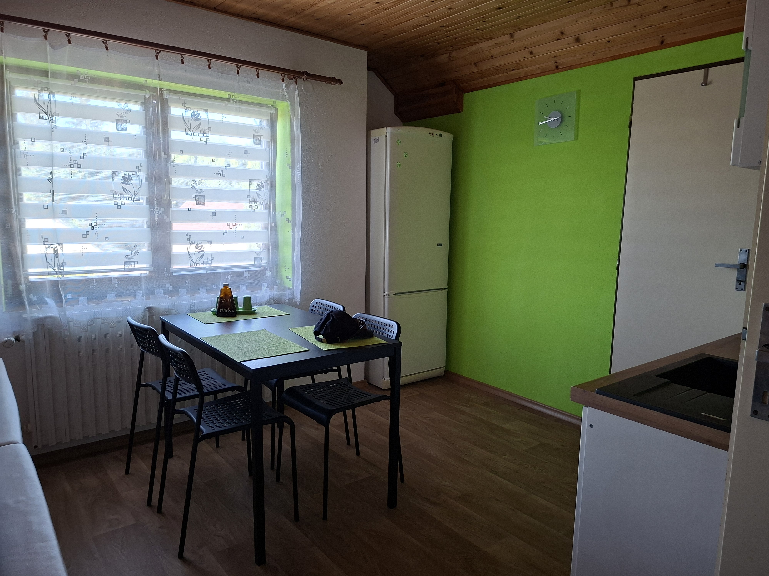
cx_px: 384
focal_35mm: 23
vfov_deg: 58.9
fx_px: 511
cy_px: 288
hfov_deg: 73.9
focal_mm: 5.54
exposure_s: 1/60
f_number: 1.8
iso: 160
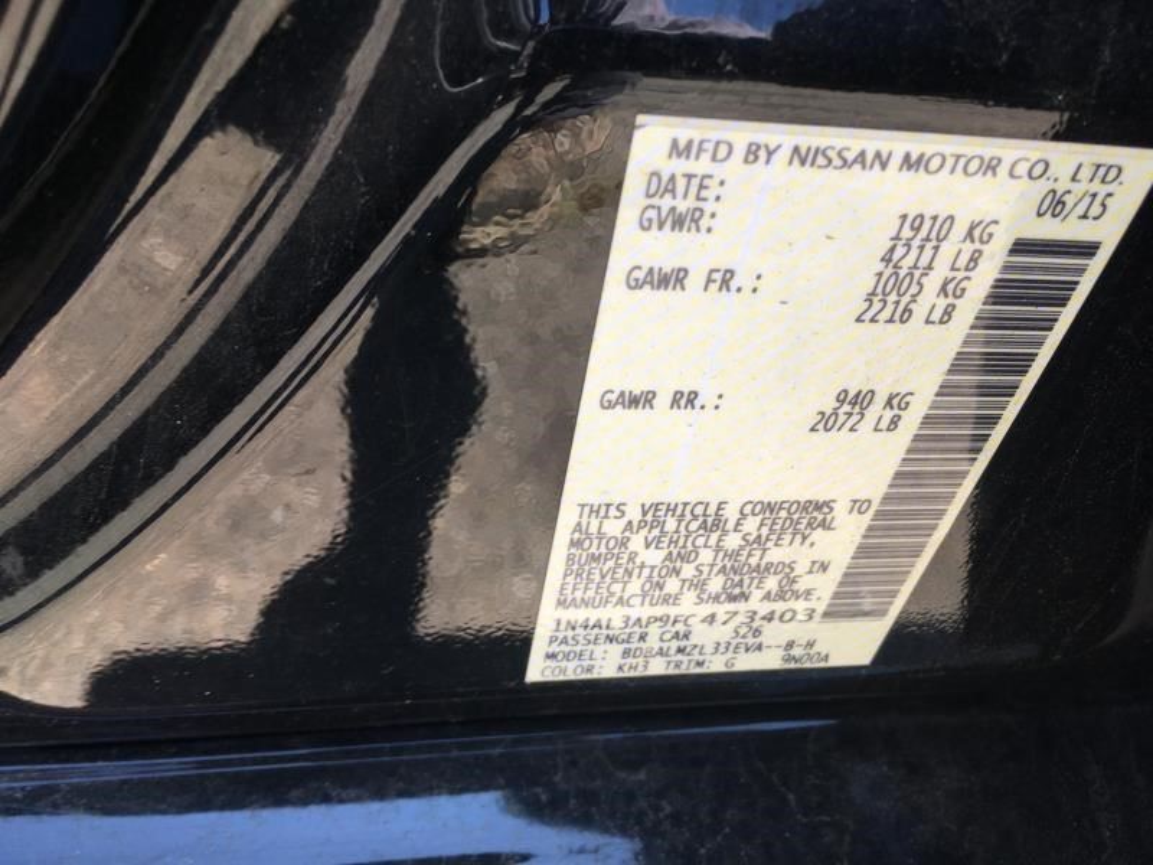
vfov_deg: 48.2
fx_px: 966
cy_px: 432
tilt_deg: -40.9
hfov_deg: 61.7
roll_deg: -10.1
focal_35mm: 29
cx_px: 576
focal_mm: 4.15
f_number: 2.2
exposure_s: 1/122
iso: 25
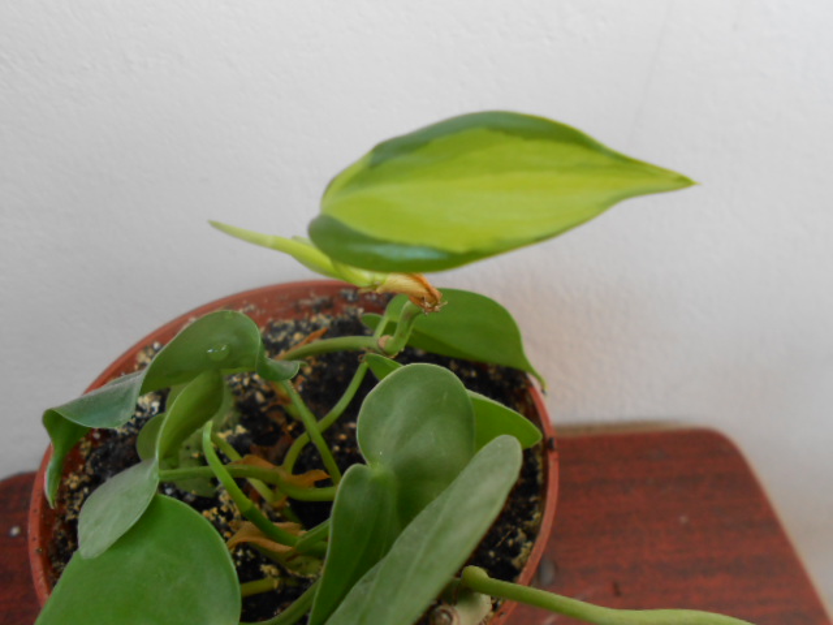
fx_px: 698
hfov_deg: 61.7
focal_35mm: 29
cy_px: 312
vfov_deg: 48.2
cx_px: 416
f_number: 3.4
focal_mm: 5.3
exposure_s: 1/30
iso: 160
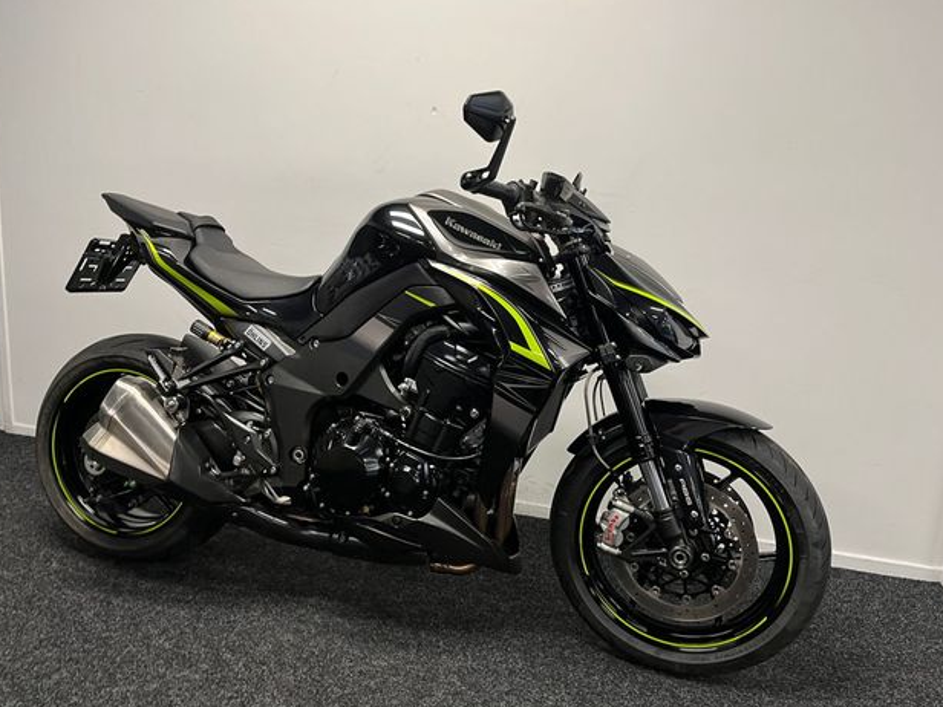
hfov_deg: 65.3
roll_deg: -2.9
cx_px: 467
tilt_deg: -10.3
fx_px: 736
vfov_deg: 51.4
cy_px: 360
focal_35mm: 27
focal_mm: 5.1
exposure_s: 1/50
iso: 80
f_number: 1.6
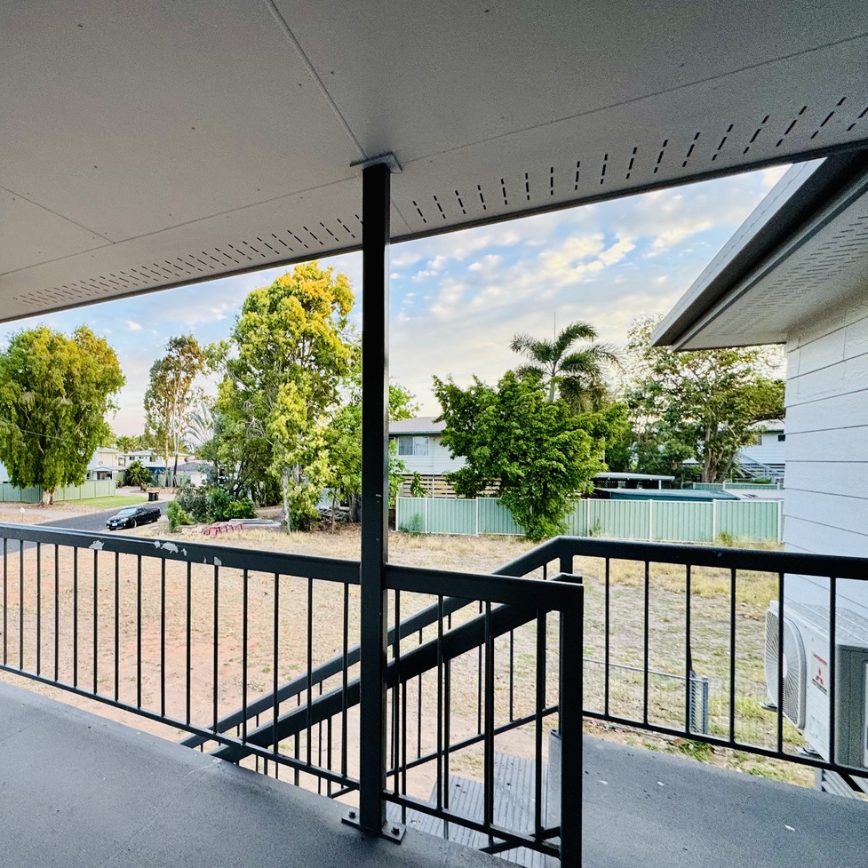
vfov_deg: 77.6
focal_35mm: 19
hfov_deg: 72.6
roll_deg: +0.7
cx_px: 224
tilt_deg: -0.4
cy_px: 467
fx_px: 539
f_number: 2.2
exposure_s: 1/100
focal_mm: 2.22
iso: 100
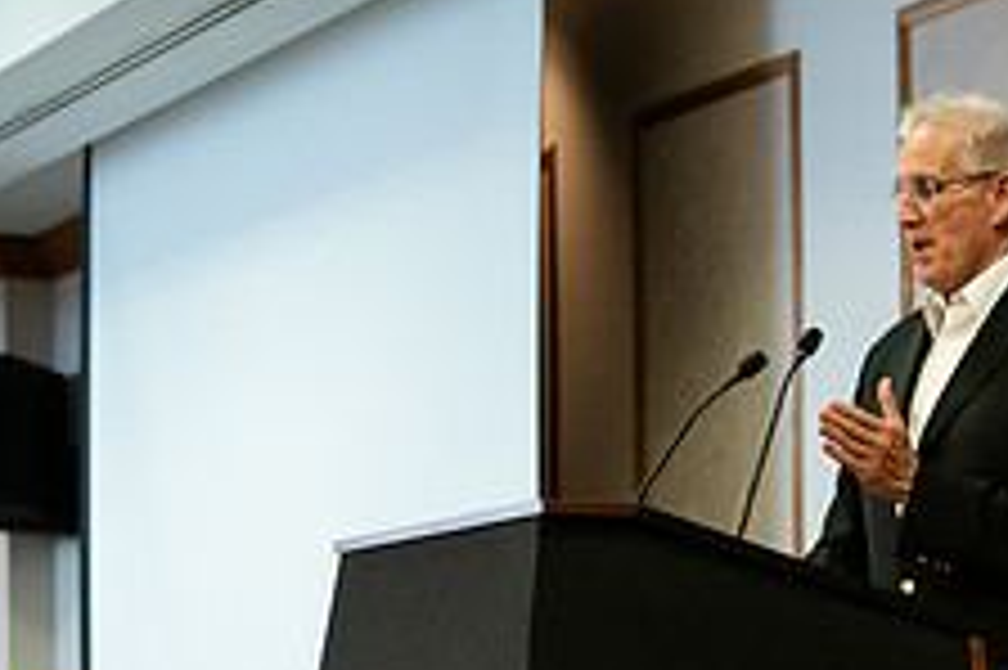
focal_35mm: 145
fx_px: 4057
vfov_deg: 9.4
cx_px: 1116
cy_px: 740
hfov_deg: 13.9
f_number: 3.2
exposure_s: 1/200
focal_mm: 56
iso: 2000
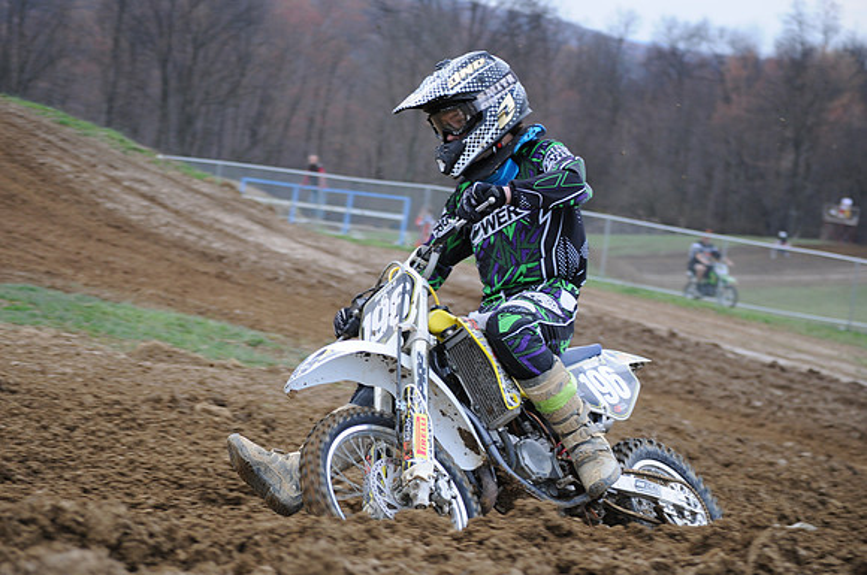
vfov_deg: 12.6
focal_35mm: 108
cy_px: 288
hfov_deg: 19.0
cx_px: 434
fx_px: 2597
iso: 400
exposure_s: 1/500
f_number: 5
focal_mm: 72
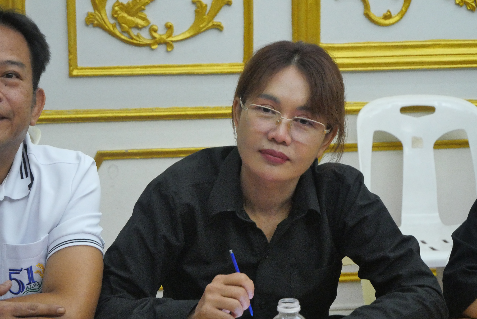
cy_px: 160
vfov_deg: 12.7
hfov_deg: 18.9
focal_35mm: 108
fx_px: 1432
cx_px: 238
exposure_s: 1/50
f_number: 5.6
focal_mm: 52
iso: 3200
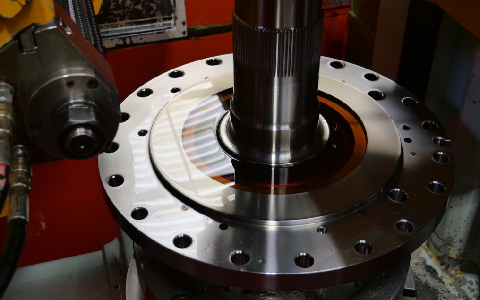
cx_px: 240
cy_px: 121
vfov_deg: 27.4
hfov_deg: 42.6
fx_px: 615
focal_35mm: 47
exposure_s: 1/60
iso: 400
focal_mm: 22
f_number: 4.2
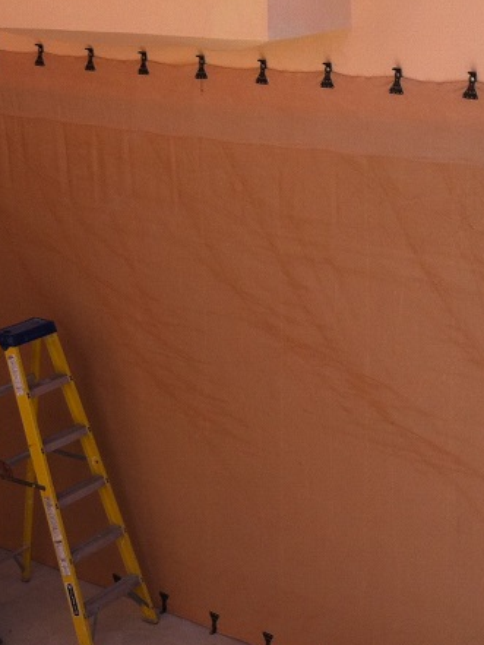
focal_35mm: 78
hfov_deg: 18.9
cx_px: 287
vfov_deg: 25.0
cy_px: 361
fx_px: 1453
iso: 80
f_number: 2.8
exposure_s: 1/1312
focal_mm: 3.85
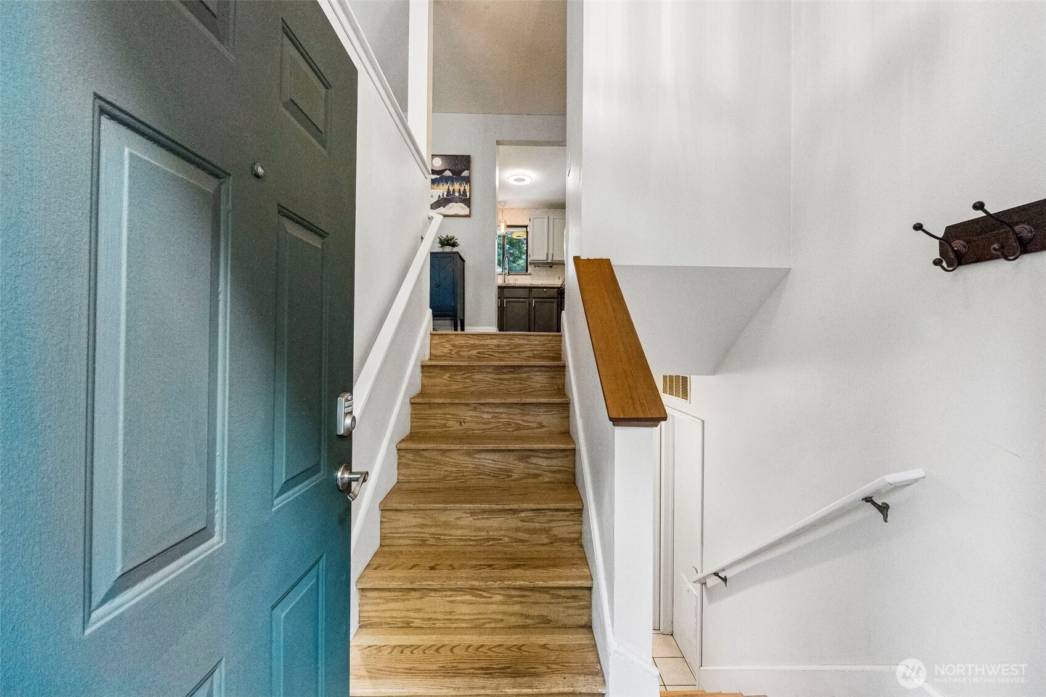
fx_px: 436
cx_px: 523
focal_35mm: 15
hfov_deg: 100.4
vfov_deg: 77.3
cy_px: 348
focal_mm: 10
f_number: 9
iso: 4000
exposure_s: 1/30
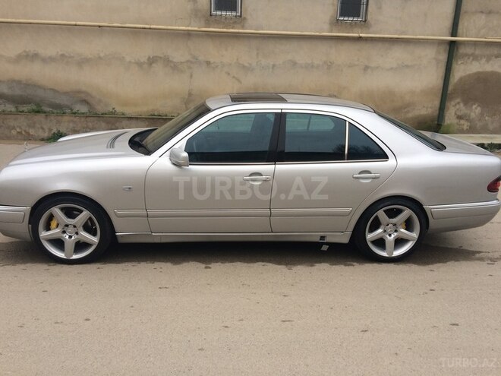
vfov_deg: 48.2
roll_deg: -1.4
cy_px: 188
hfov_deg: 61.7
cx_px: 250
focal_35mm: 29
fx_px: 420
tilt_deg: -15.2
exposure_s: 1/50
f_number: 2.2
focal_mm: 4.15
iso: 32
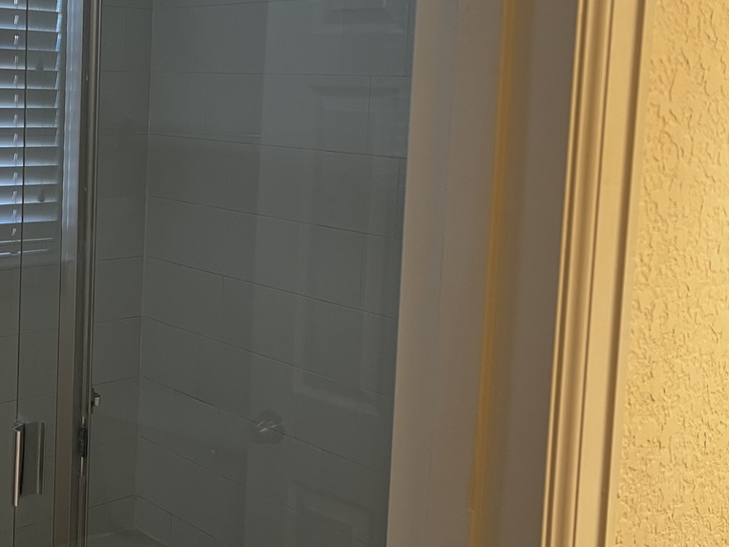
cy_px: 164
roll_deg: -1.4
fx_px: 1032
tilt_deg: -5.4
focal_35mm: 49
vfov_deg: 29.4
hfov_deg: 36.7
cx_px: 87
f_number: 1.5
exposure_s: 1/60
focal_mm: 5.7
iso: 100
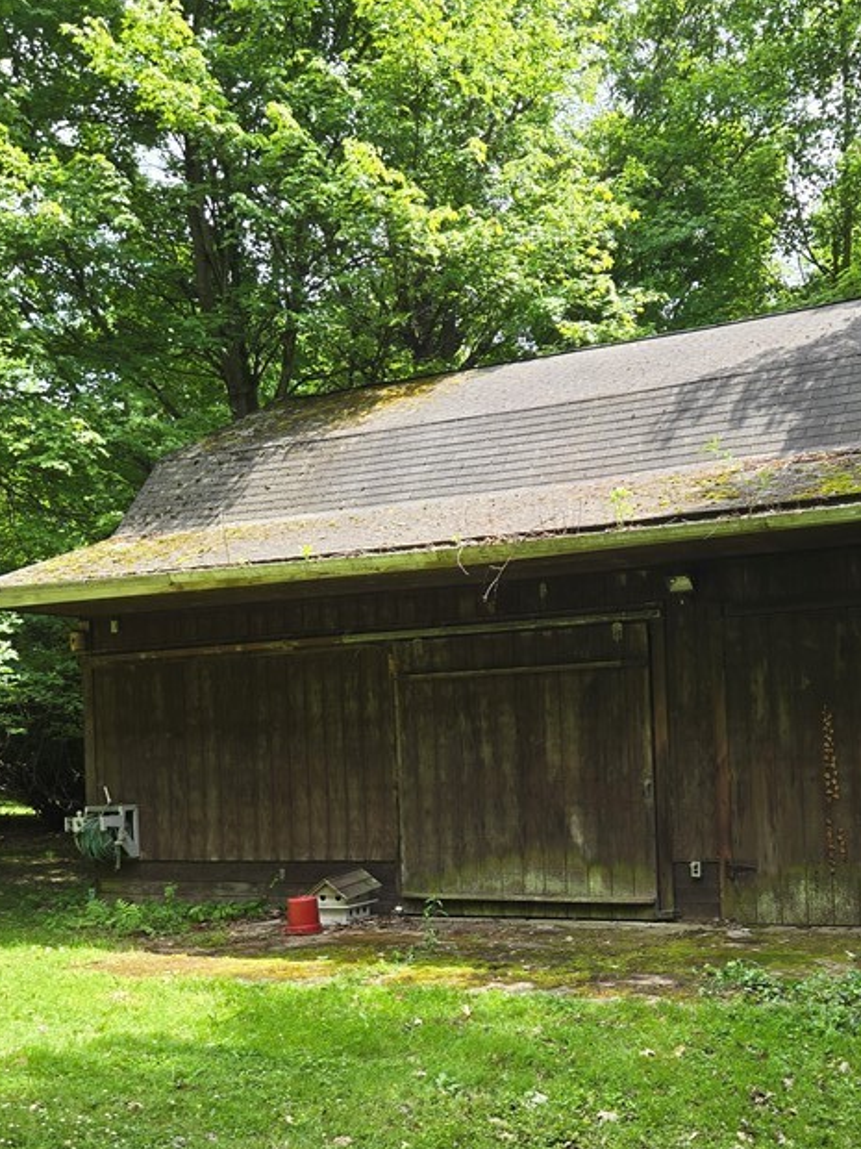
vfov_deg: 48.1
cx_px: 567
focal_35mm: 38
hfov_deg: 37.4
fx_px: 1260
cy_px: 769
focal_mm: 5.4
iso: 25
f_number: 1.8
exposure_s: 1/212
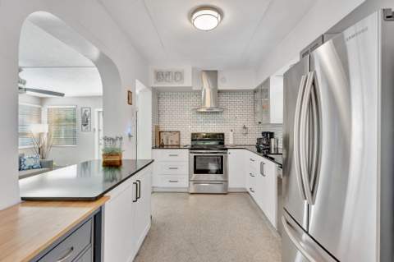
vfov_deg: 71.9
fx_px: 180
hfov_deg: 95.0
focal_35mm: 16
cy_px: 131
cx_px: 197
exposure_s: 1/1.67
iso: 400
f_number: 8
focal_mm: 16.5
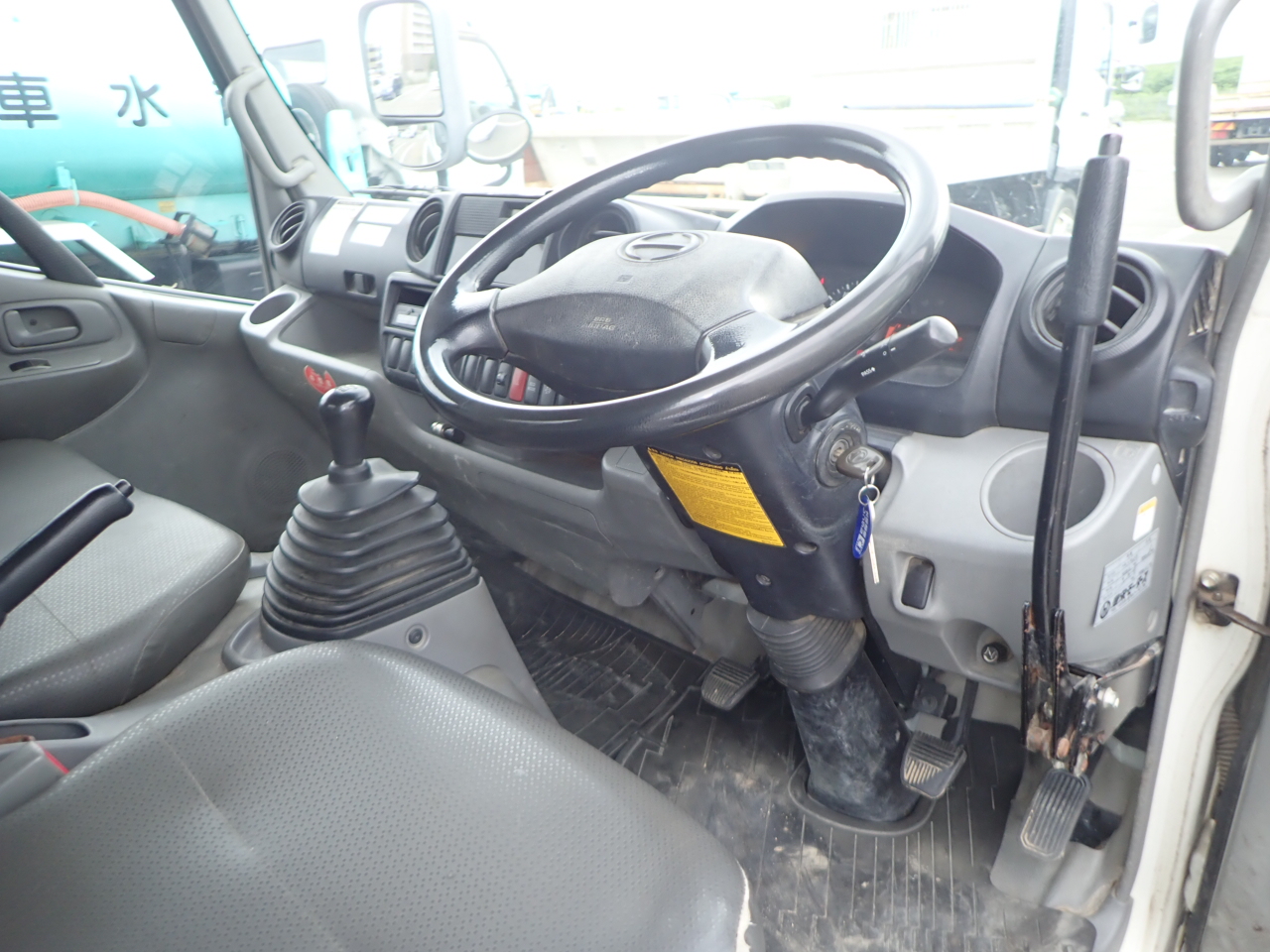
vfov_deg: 54.9
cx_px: 635
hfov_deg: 69.4
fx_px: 917
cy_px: 476
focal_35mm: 25
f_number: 2
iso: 160
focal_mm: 4.5
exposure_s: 1/160
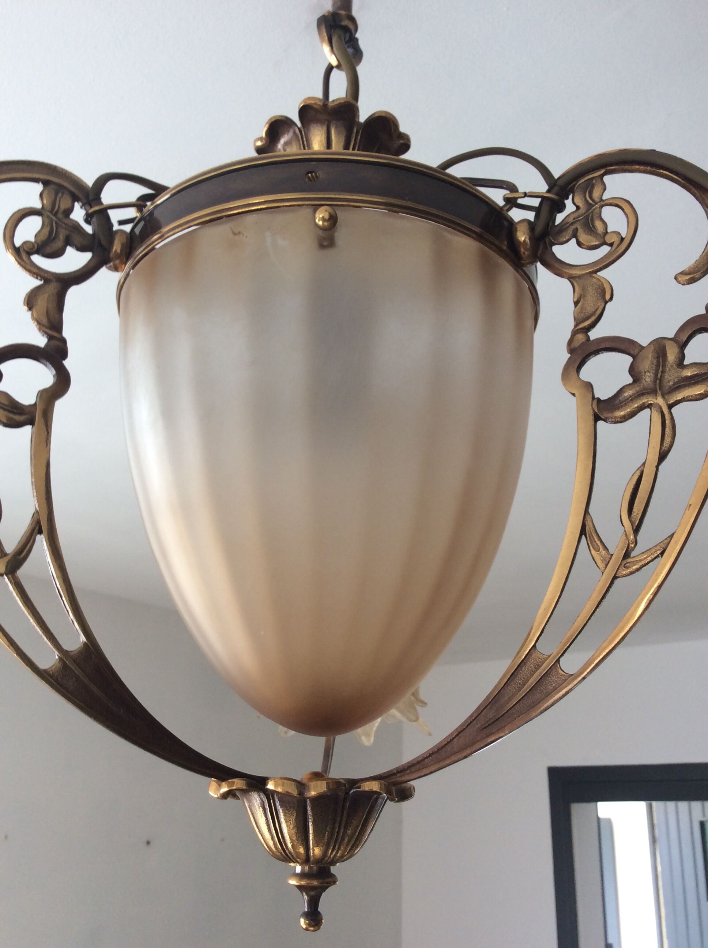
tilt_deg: +20.6
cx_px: 354
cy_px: 474
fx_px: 875
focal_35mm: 32
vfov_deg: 56.9
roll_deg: -1.3
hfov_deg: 44.1
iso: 32
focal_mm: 3.3
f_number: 2.4
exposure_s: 1/33
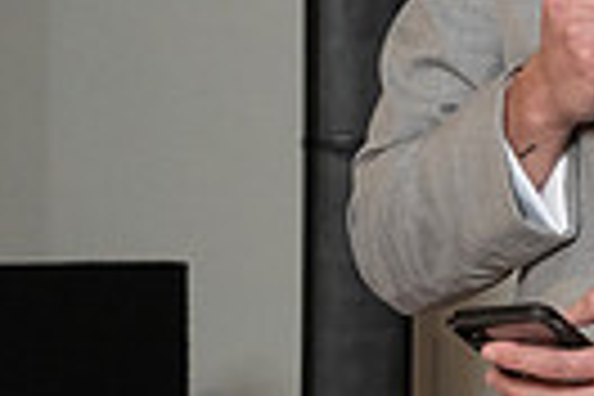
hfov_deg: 6.0
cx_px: 1266
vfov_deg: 4.1
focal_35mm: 334
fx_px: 5511
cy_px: 41
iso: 2000
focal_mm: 70
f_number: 5.6
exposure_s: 1/200
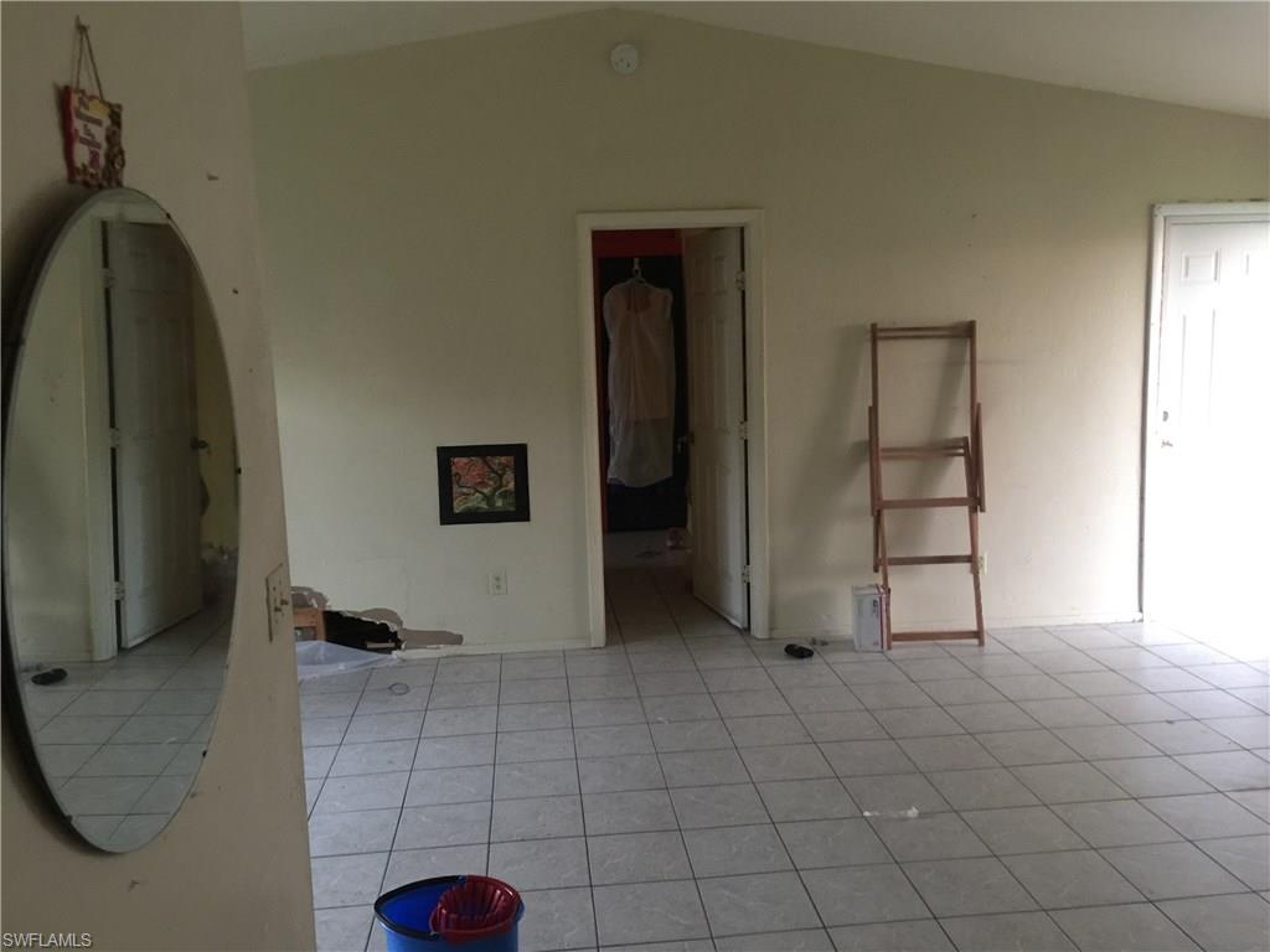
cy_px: 476
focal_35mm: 29
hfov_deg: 61.7
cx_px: 635
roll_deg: +2.8
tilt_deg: -8.6
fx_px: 1064
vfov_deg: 48.2
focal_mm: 4.15
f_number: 2.2
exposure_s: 1/8
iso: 100
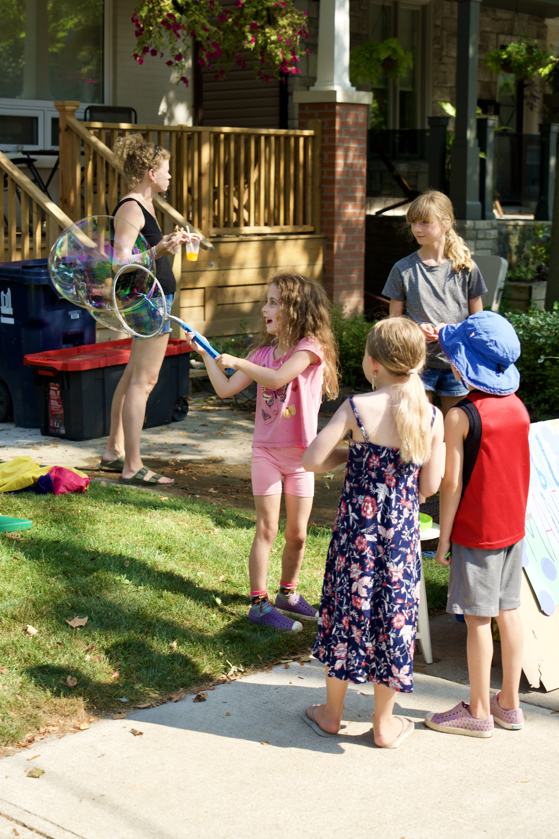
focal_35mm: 51
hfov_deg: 26.5
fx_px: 1188
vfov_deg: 38.9
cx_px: 280
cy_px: 420
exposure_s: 1/160
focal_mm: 51
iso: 100
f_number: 4
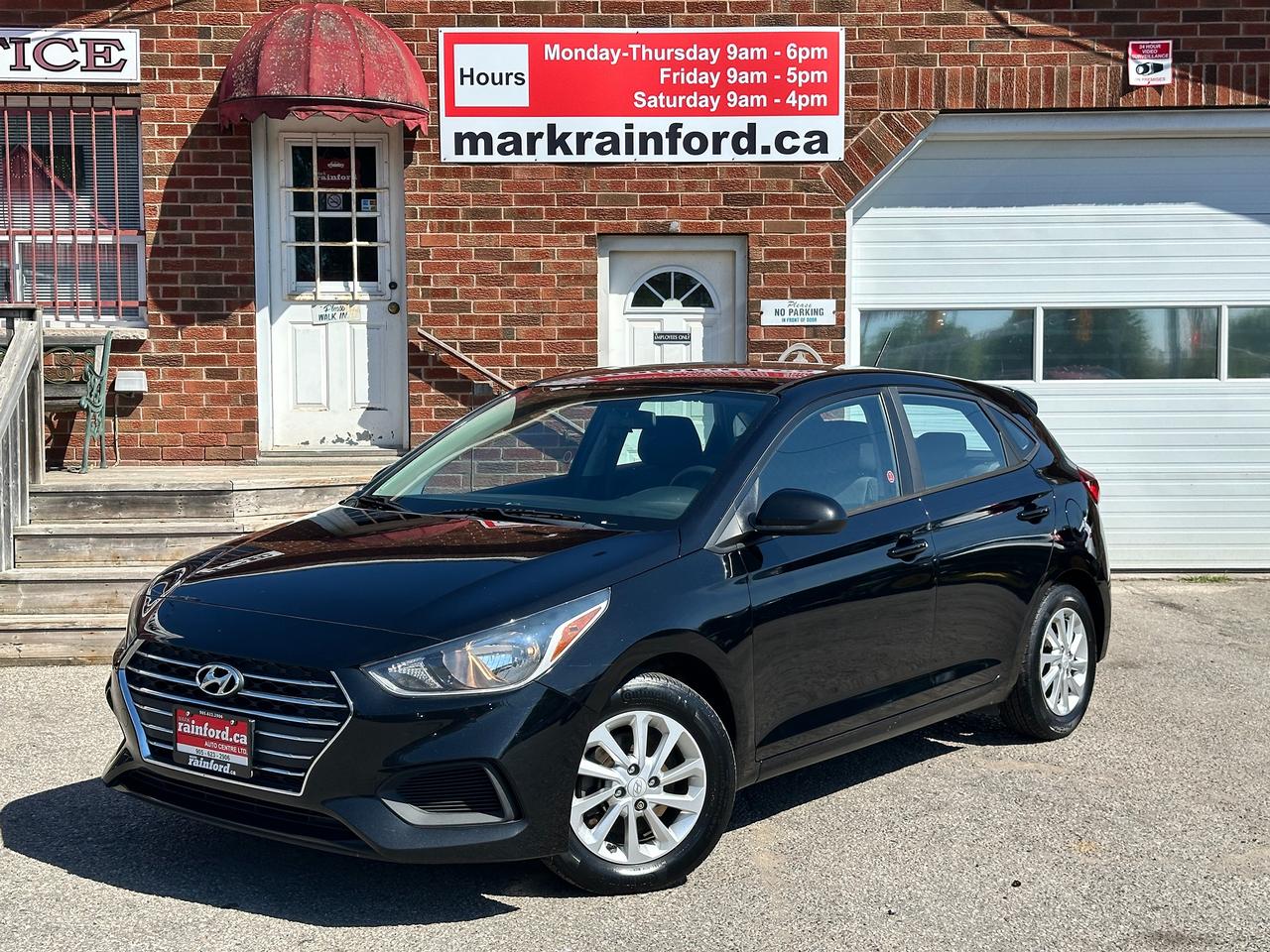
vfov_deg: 30.3
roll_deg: +0.3
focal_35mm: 48
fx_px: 1761
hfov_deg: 39.7
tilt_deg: -3.2
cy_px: 476
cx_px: 635
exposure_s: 1/3058
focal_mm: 6.86
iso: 64
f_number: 1.78
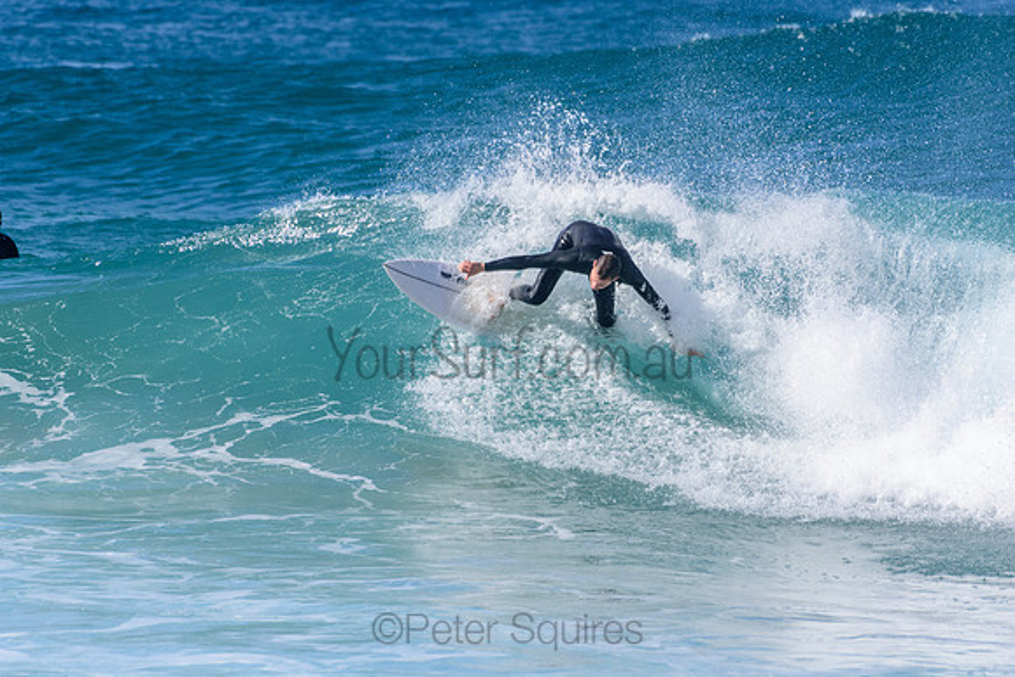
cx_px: 508
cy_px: 338
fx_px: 21150
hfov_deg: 2.7
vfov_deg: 1.8
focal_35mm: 750
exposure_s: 1/2000
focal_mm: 500
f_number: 5.6
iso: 280
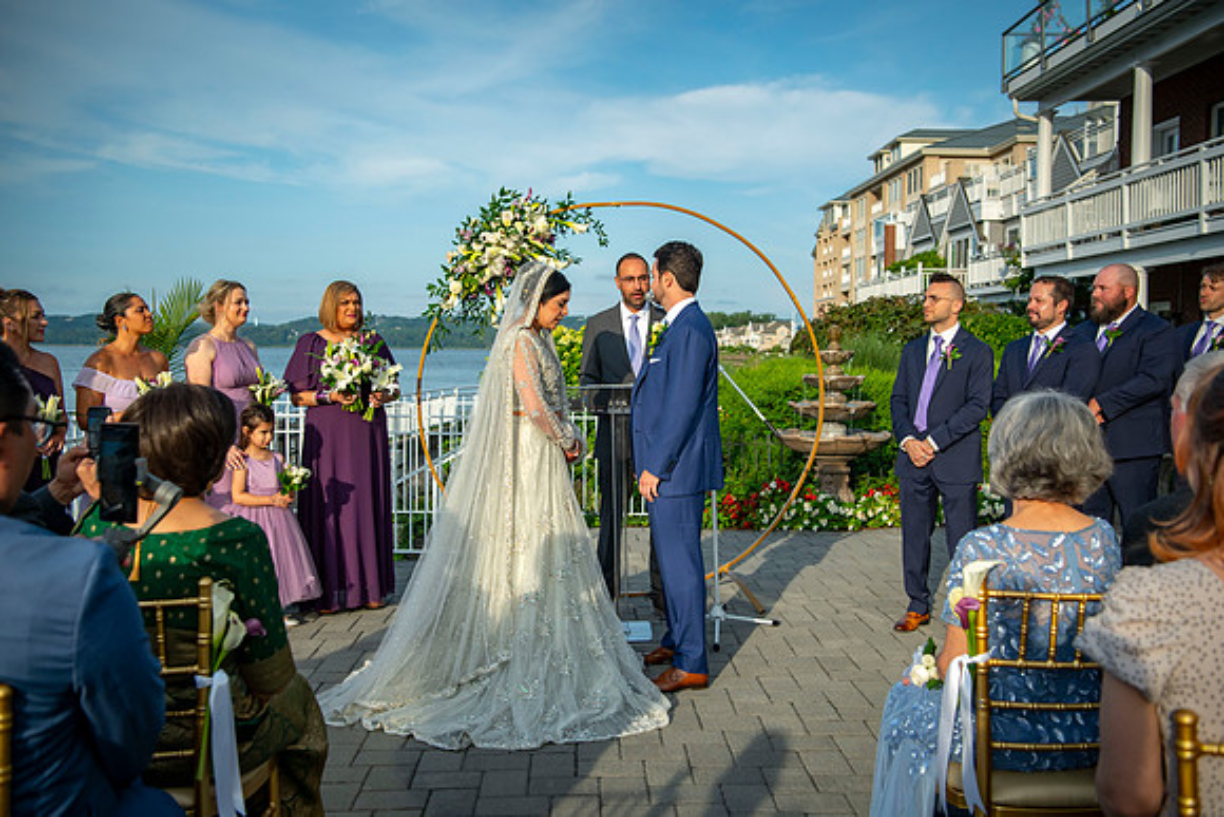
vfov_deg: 37.2
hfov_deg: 53.5
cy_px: 397
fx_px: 1213
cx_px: 615
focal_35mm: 36
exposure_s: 1/8000
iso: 800
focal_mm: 34
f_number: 4
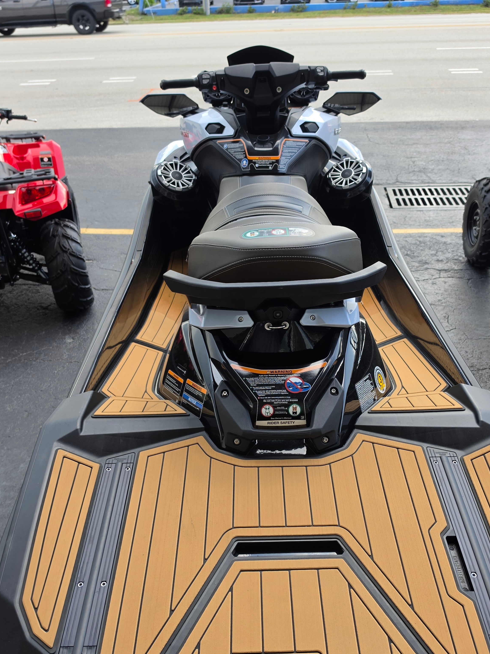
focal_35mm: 30
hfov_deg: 46.7
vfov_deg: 59.8
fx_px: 566
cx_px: 266
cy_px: 367
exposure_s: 1/359
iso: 32
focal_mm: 6.5
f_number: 1.4
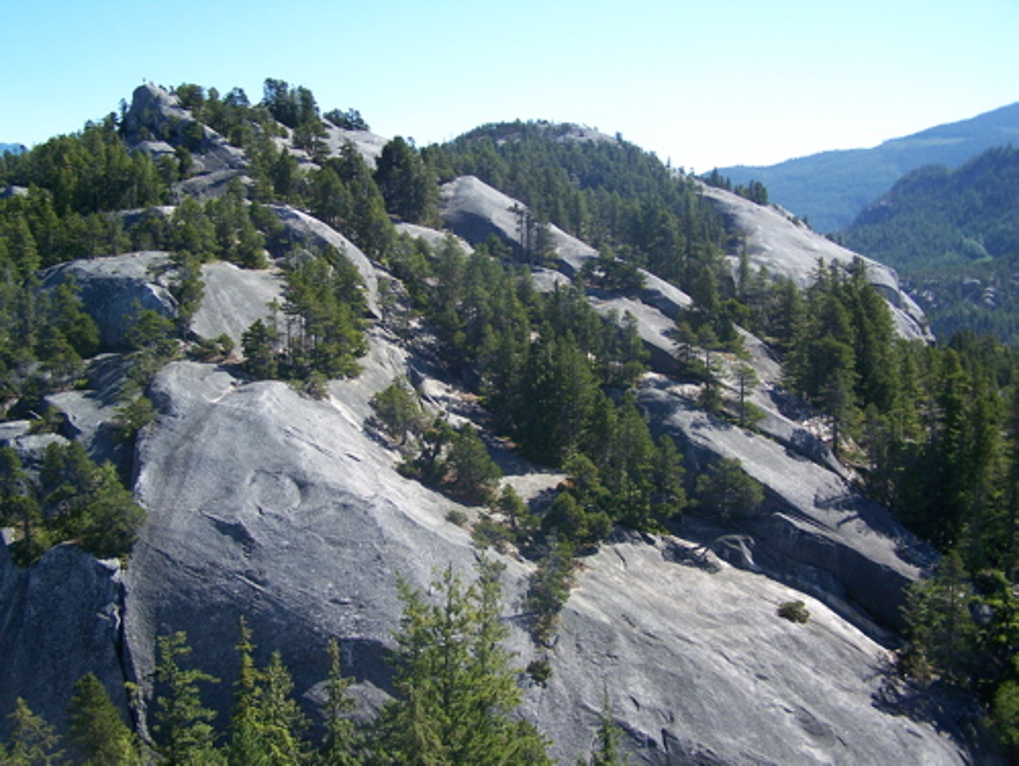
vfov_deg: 37.8
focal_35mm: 38
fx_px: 1119
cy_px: 383
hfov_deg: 48.9
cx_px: 510
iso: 80
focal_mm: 6.3
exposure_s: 1/640
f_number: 2.8
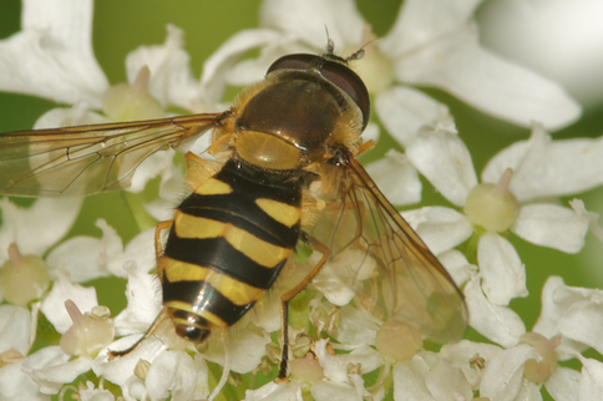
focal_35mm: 397
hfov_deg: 5.2
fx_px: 6645
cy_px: 146
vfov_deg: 3.5
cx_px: 297
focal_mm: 200
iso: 200
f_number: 11
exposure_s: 1/200
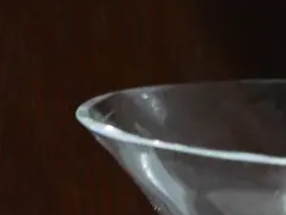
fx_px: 1771
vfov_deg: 6.5
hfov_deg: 9.1
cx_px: 339
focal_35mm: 214
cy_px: 598
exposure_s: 1/60
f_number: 5.3
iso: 2000
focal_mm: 25
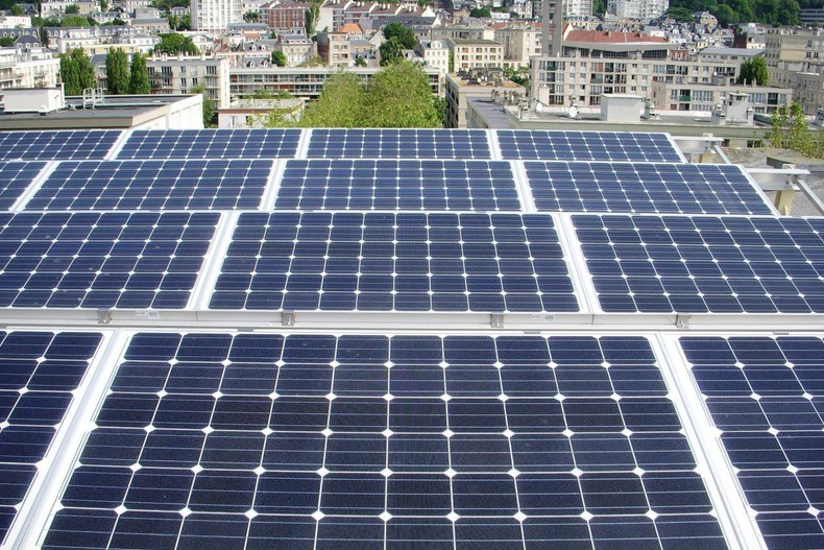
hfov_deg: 48.5
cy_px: 298
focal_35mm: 40
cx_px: 410
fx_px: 916
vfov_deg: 33.4
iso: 100
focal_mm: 6.3
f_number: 3.3
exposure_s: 1/800
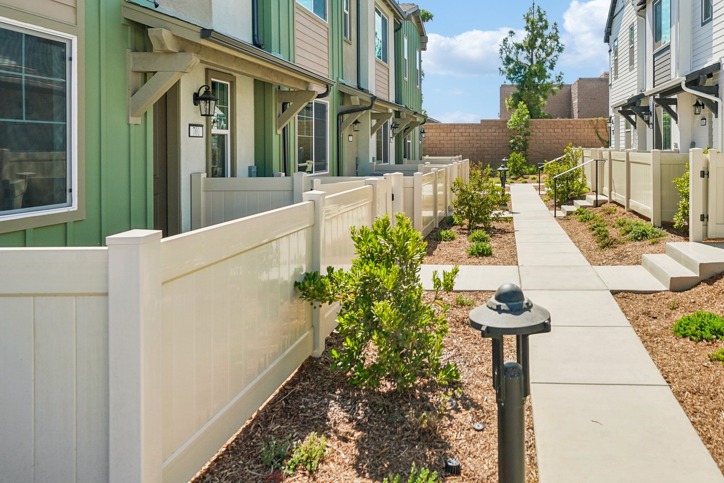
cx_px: 502
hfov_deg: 63.2
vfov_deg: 45.5
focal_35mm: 28
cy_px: 149
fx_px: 563
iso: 100
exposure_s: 1/320
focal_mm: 18
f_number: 7.1
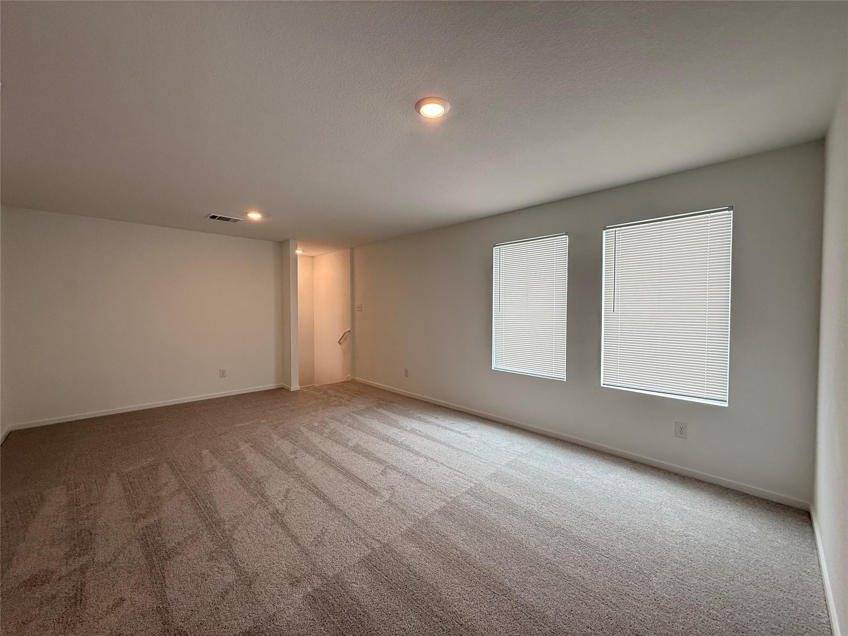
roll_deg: -0.1
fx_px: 343
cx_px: 424
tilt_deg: -1.0
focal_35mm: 14
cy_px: 318
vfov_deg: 85.7
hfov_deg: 102.1
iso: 125
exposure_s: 1/120
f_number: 2.2
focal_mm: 2.22
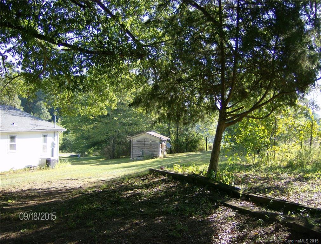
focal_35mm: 36
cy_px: 122
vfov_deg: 40.0
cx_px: 160
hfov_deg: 51.1
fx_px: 335
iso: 100
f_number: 2.8
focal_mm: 6
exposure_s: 1/264
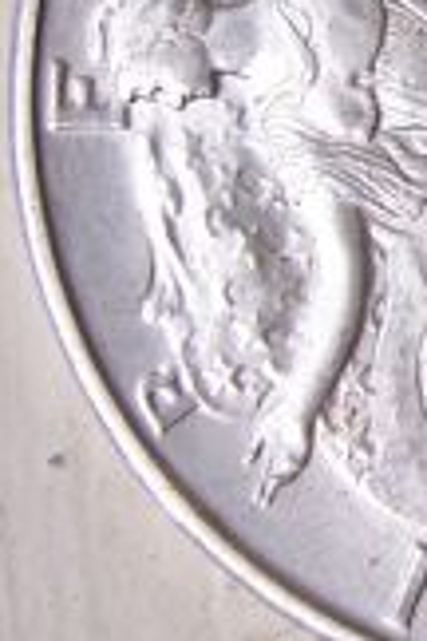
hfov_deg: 9.5
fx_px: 2473
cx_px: 684
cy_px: 190
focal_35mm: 139
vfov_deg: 14.7
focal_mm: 6
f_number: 3
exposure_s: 1/180
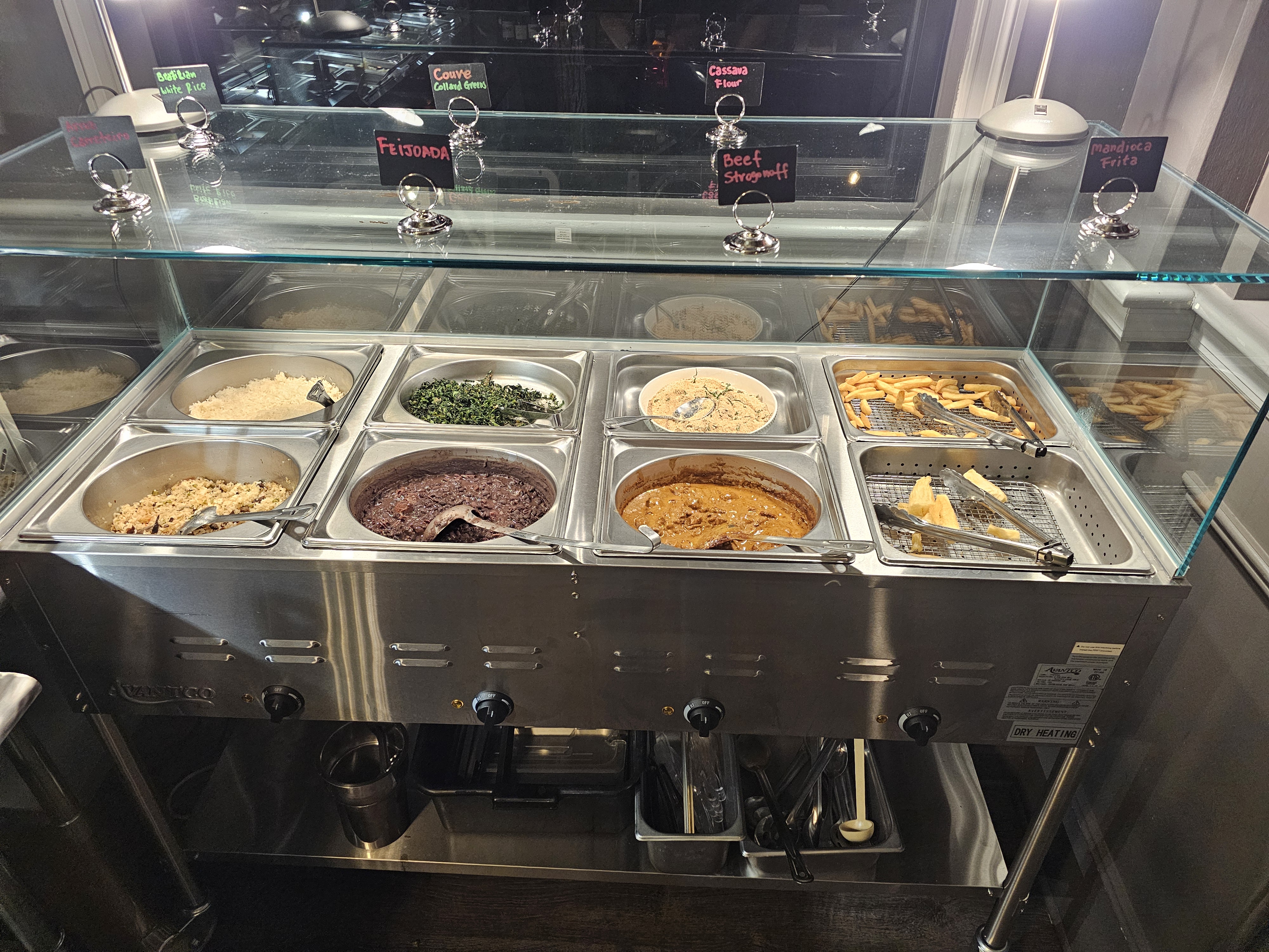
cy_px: 476
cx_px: 634
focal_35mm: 23
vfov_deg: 58.9
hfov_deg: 73.9
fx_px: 843
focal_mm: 6.3
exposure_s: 1/120
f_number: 1.7
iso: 500
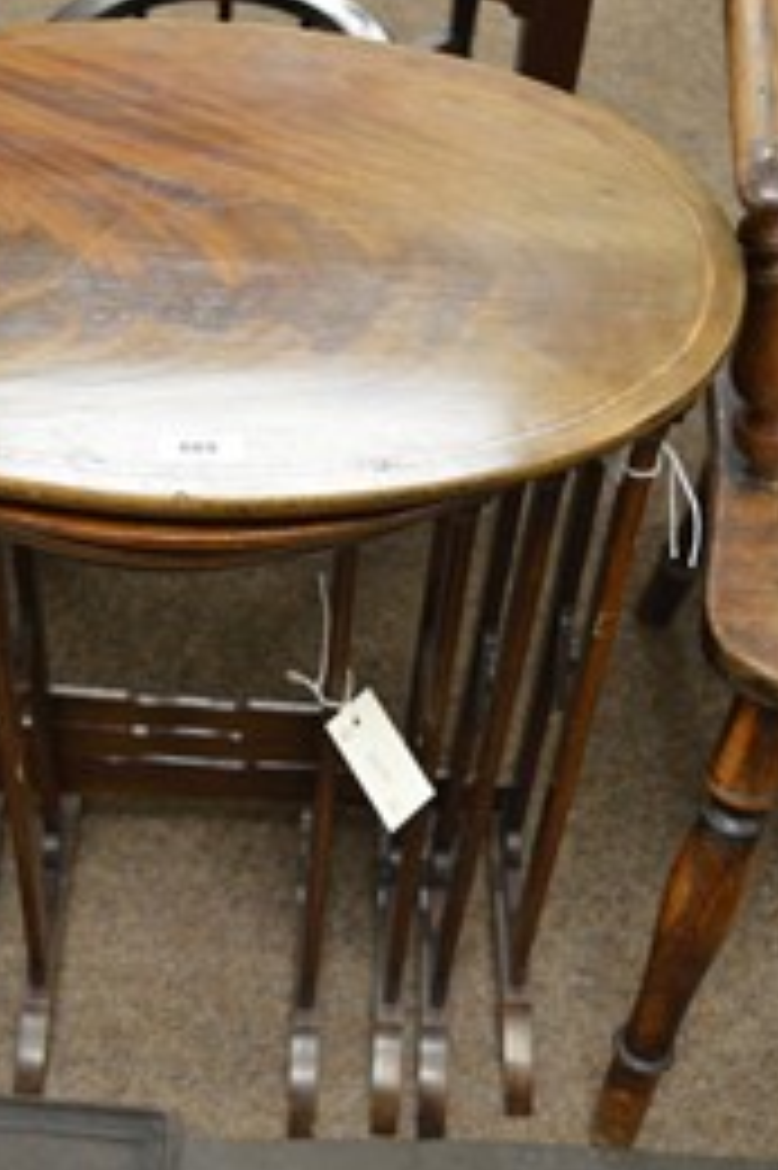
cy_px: 587
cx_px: 189
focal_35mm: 60
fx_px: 1947
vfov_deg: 33.4
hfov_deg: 22.4
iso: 500
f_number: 4
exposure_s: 1/15
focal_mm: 26
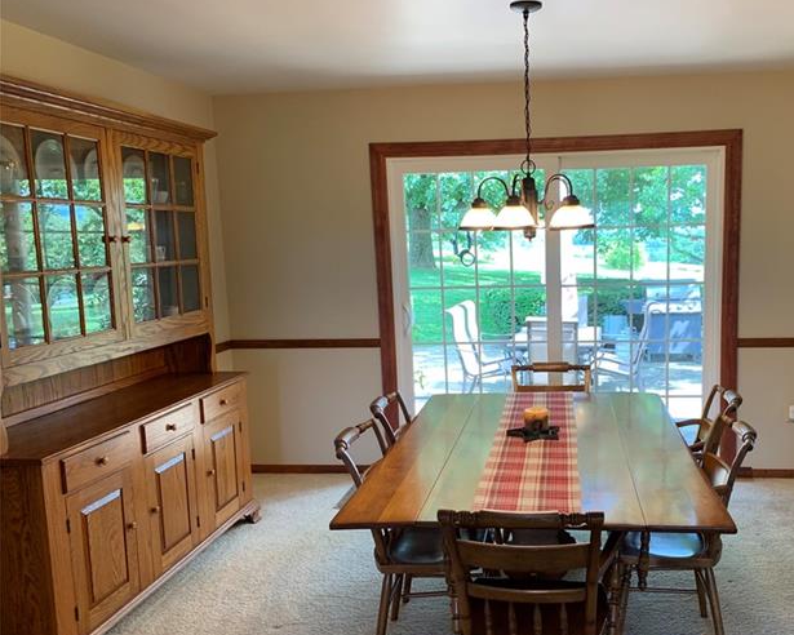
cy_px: 360
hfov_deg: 53.4
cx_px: 515
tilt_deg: -10.3
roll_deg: +1.5
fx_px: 775
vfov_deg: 44.4
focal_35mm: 33
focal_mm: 4.25
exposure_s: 1/60
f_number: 1.8
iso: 64
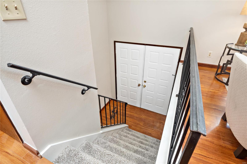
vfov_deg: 67.4
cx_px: 124
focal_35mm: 18
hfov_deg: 90.0
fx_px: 123
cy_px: 82
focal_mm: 9
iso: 400
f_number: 8
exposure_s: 1/13
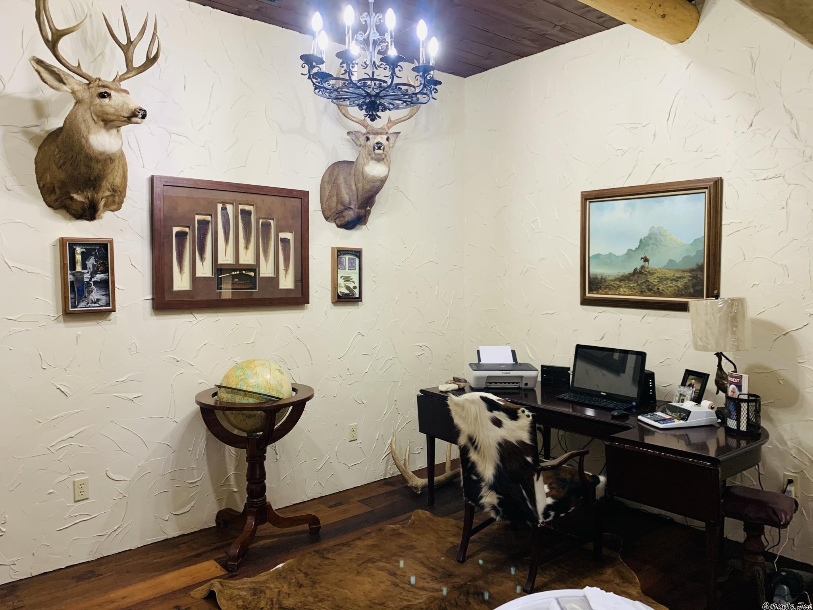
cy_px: 305
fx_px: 611
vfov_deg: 53.1
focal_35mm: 26
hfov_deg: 67.3
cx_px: 406
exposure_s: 1/60
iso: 160
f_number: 1.8
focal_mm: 4.25
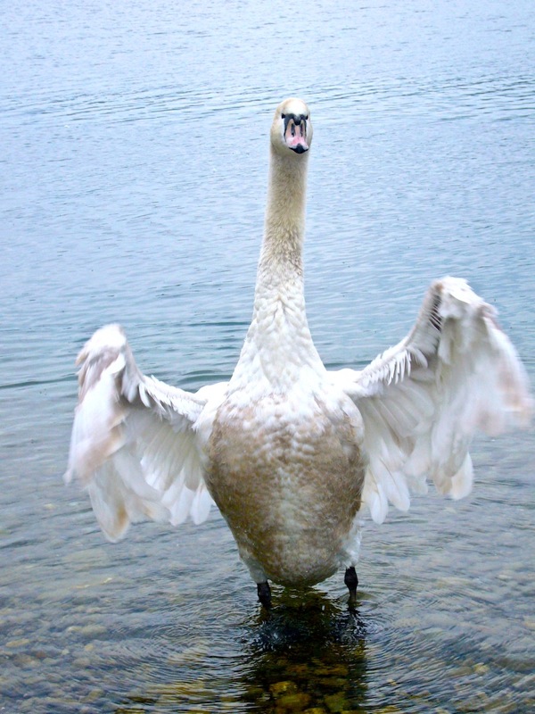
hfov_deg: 17.2
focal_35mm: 86
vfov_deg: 22.8
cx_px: 268
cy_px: 357
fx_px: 1772
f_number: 5
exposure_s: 1/250
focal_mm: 14.2
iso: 100
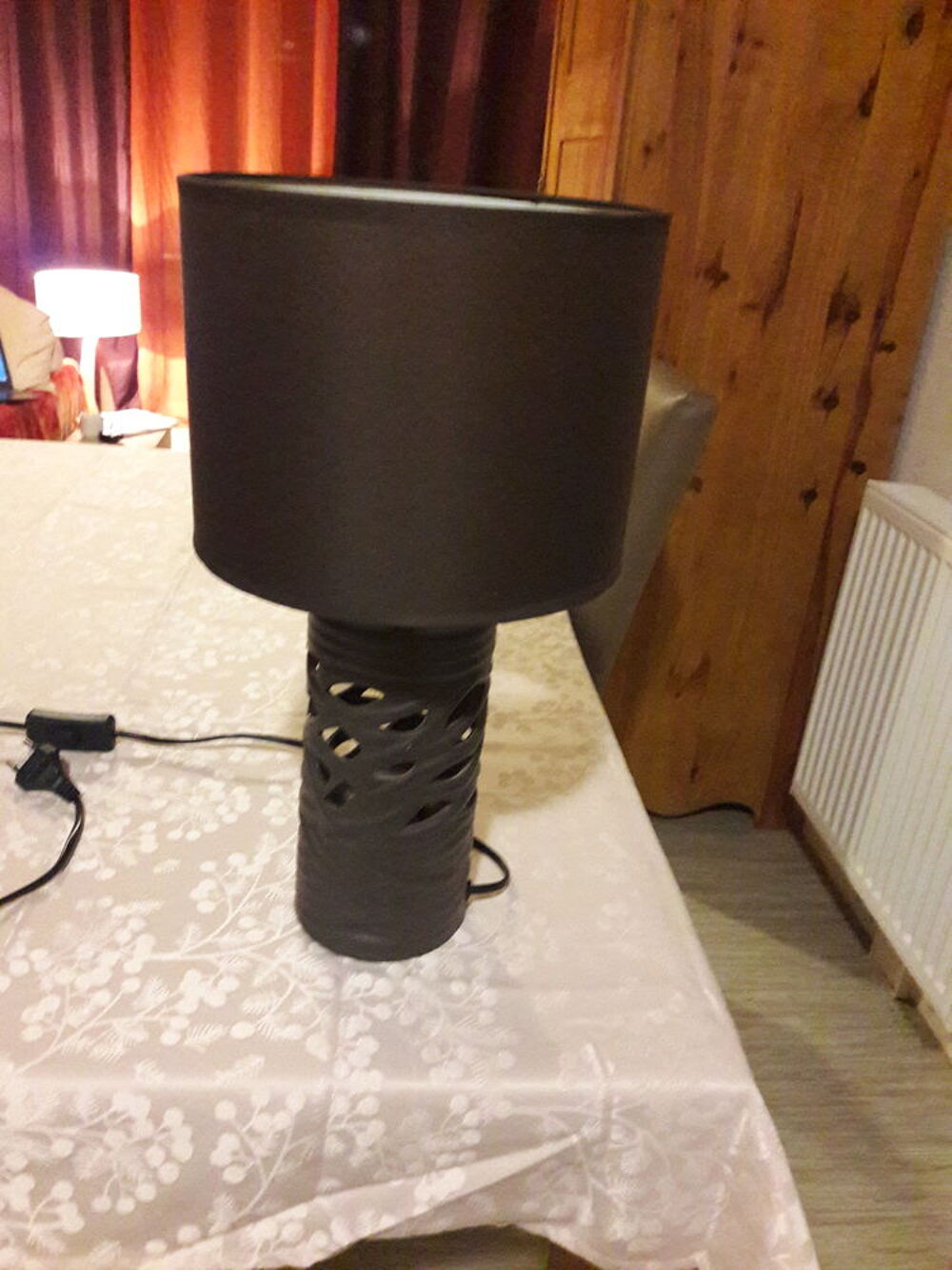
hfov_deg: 49.8
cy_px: 635
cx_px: 476
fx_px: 1027
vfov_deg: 63.4
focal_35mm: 28
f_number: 1.9
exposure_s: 1/17
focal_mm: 3.7
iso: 800
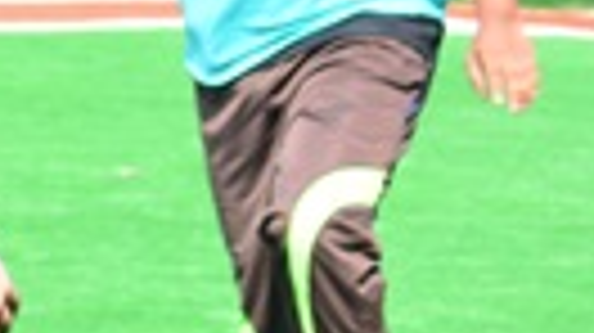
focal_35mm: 623
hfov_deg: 3.4
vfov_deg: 1.9
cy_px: -18
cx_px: -567
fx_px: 9805
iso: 250
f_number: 5.6
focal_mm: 70
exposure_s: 1/320
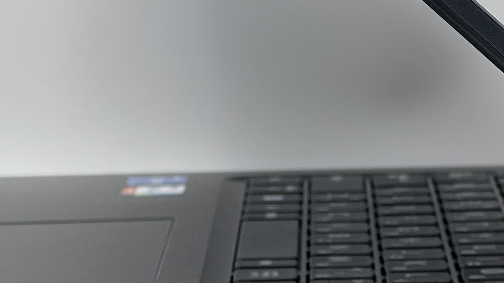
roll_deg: +0.6
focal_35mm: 226
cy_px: 43
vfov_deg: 5.4
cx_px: 304
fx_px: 3020
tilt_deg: -4.6
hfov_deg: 9.5
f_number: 2.8
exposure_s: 1/100
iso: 40
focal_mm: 9
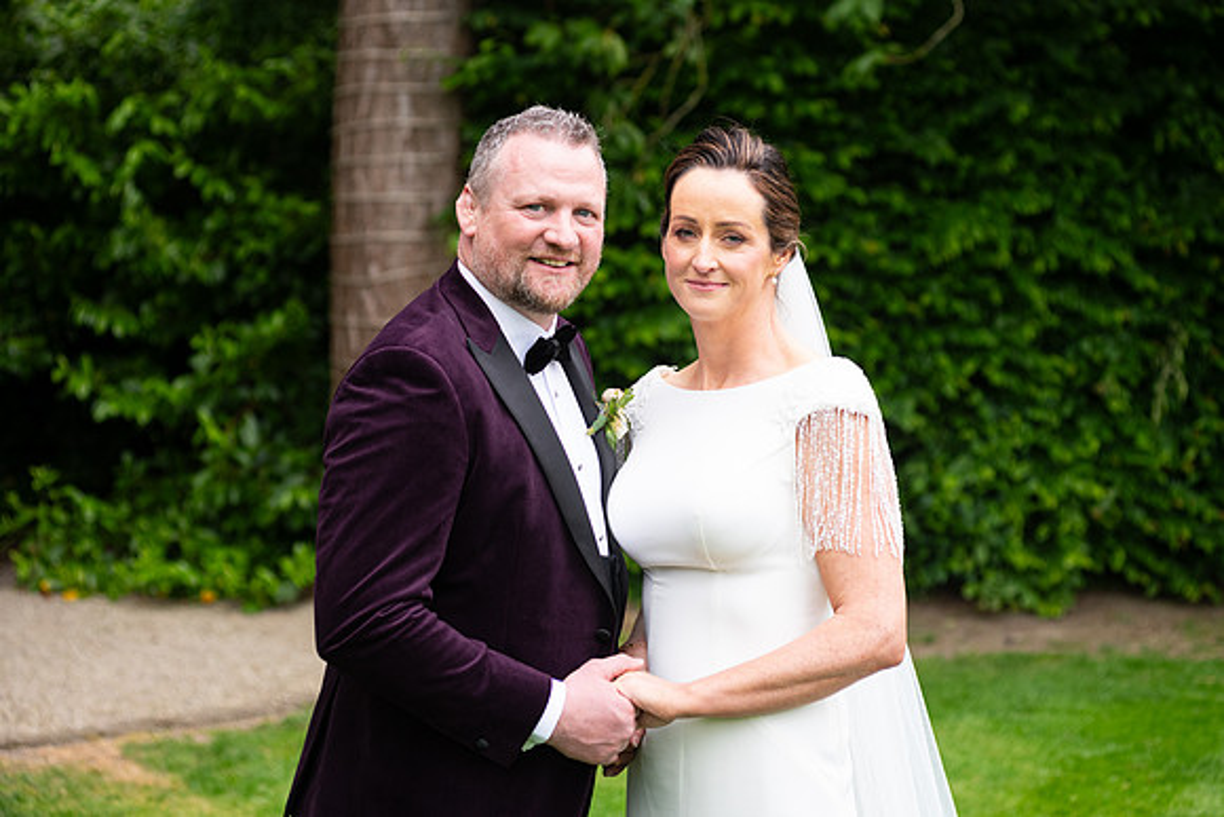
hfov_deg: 25.4
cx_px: 612
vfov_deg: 17.1
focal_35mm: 80
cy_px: 408
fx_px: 2721
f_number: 3.5
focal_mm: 80
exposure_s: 1/200
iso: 250
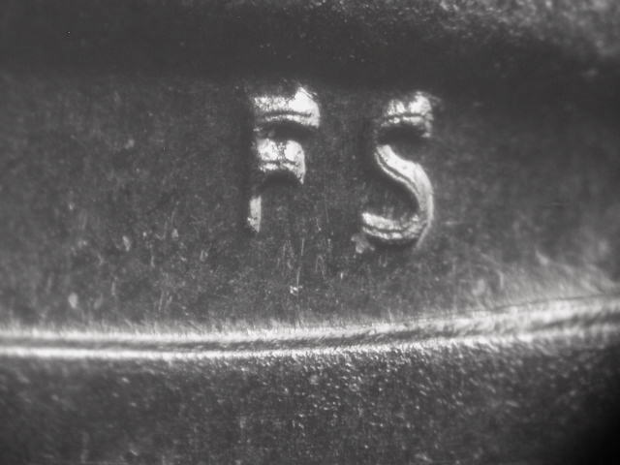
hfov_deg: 16.4
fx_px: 2149
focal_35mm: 120
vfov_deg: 12.3
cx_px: 310
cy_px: 232
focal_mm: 24.8
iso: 112
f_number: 4.3
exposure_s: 1/4.4
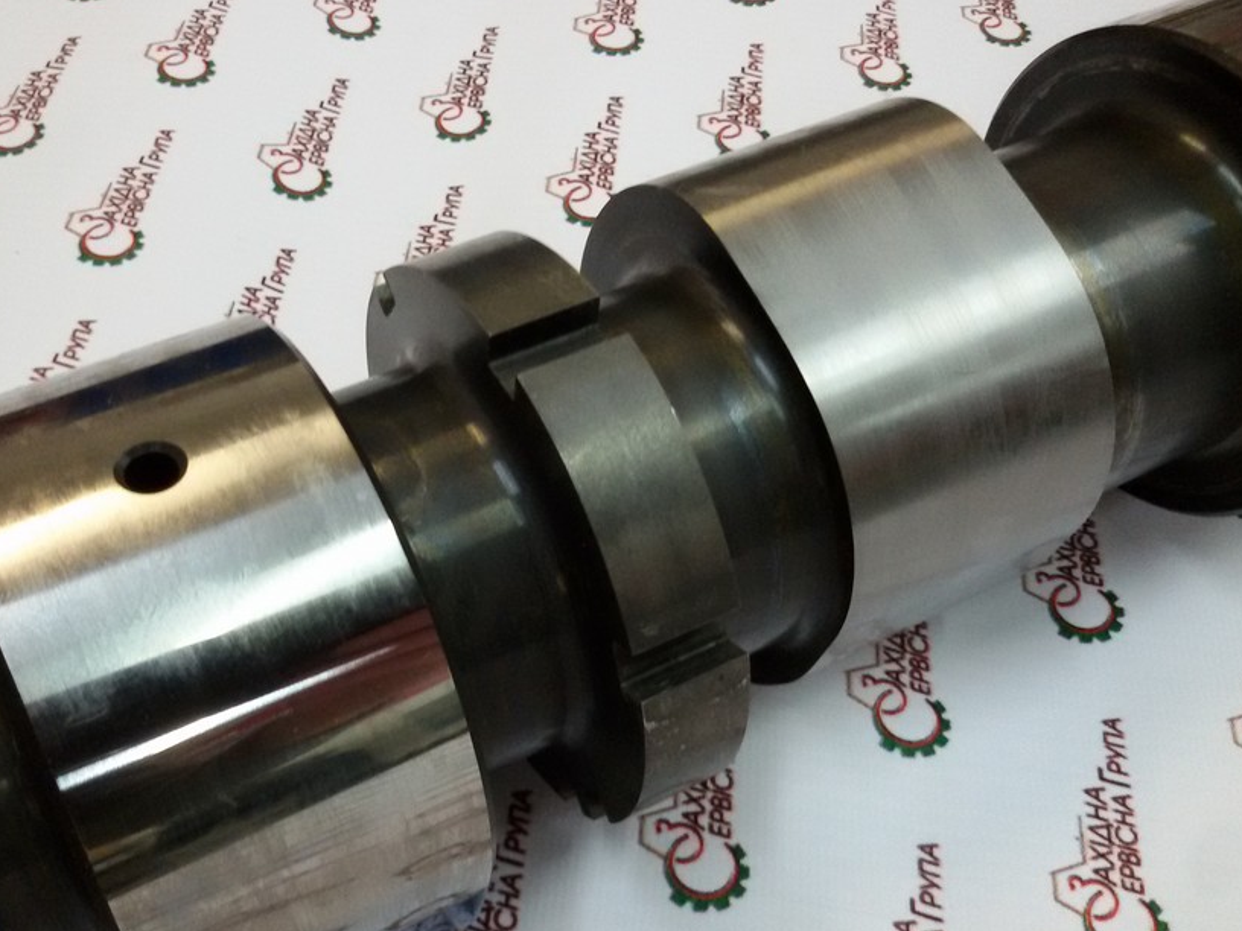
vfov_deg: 37.6
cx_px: 502
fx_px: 1363
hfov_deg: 48.7
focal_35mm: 38
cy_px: 558
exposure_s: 1/33
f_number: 2.4
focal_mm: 2.93
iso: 200
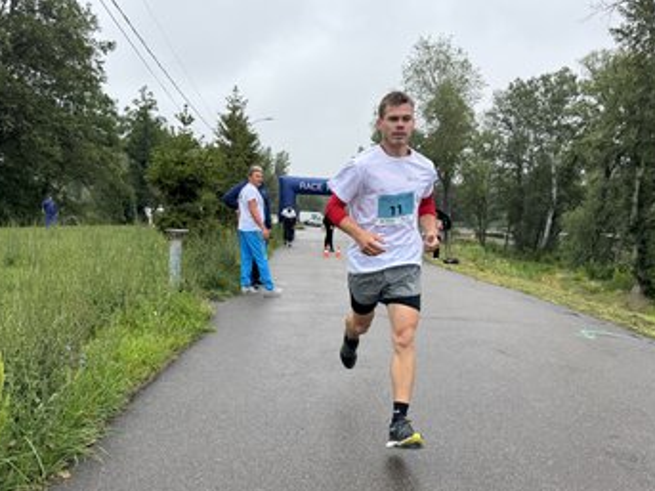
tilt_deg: -5.4
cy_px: 271
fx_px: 530
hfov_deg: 63.5
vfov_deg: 49.6
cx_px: 325
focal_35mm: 28
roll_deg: -1.8
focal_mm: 6.76
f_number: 1.78
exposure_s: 1/739
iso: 80
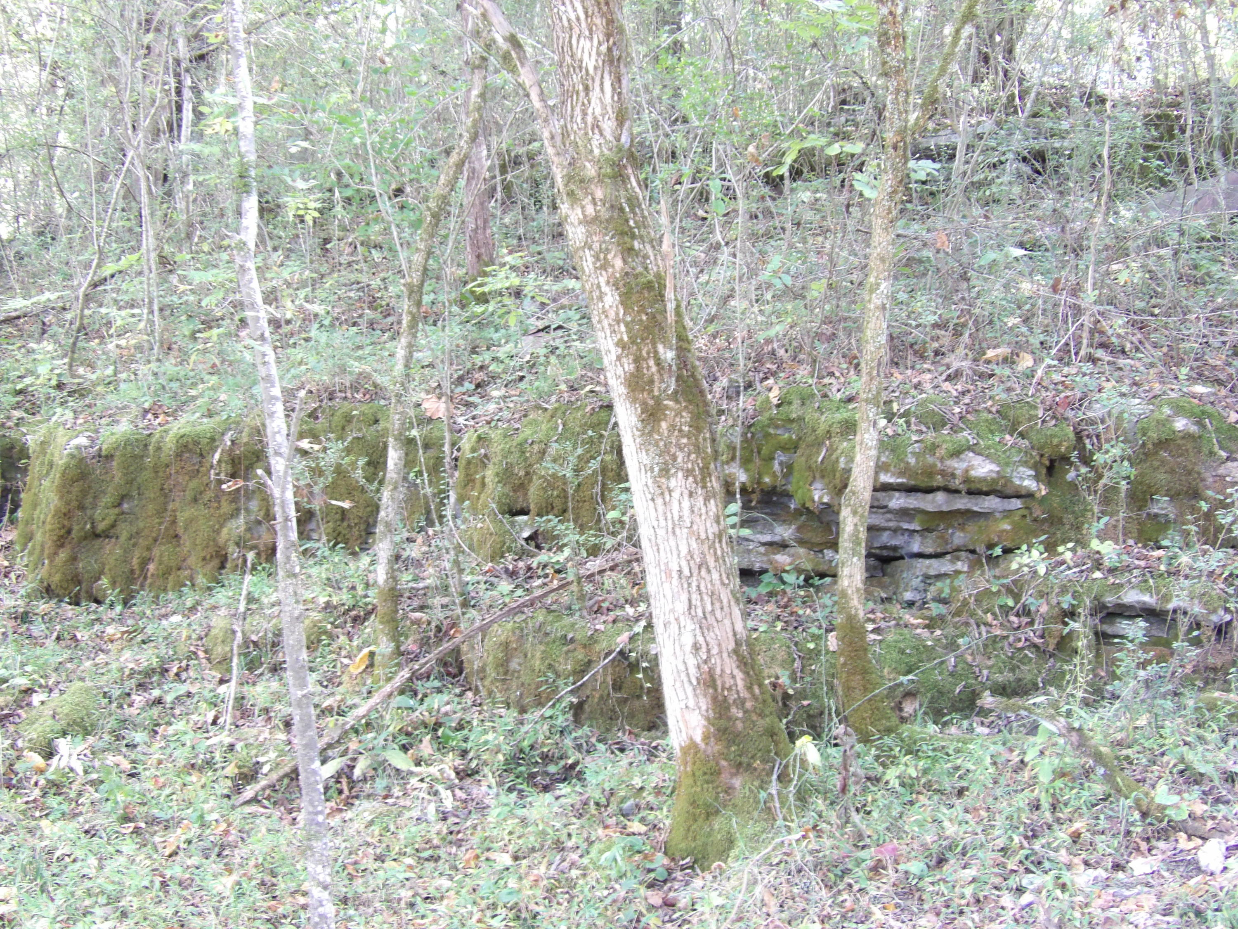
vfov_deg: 27.5
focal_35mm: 53
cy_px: 464
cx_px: 619
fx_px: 1895
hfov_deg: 36.2
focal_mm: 9.5
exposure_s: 1/17
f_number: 3.9
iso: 332
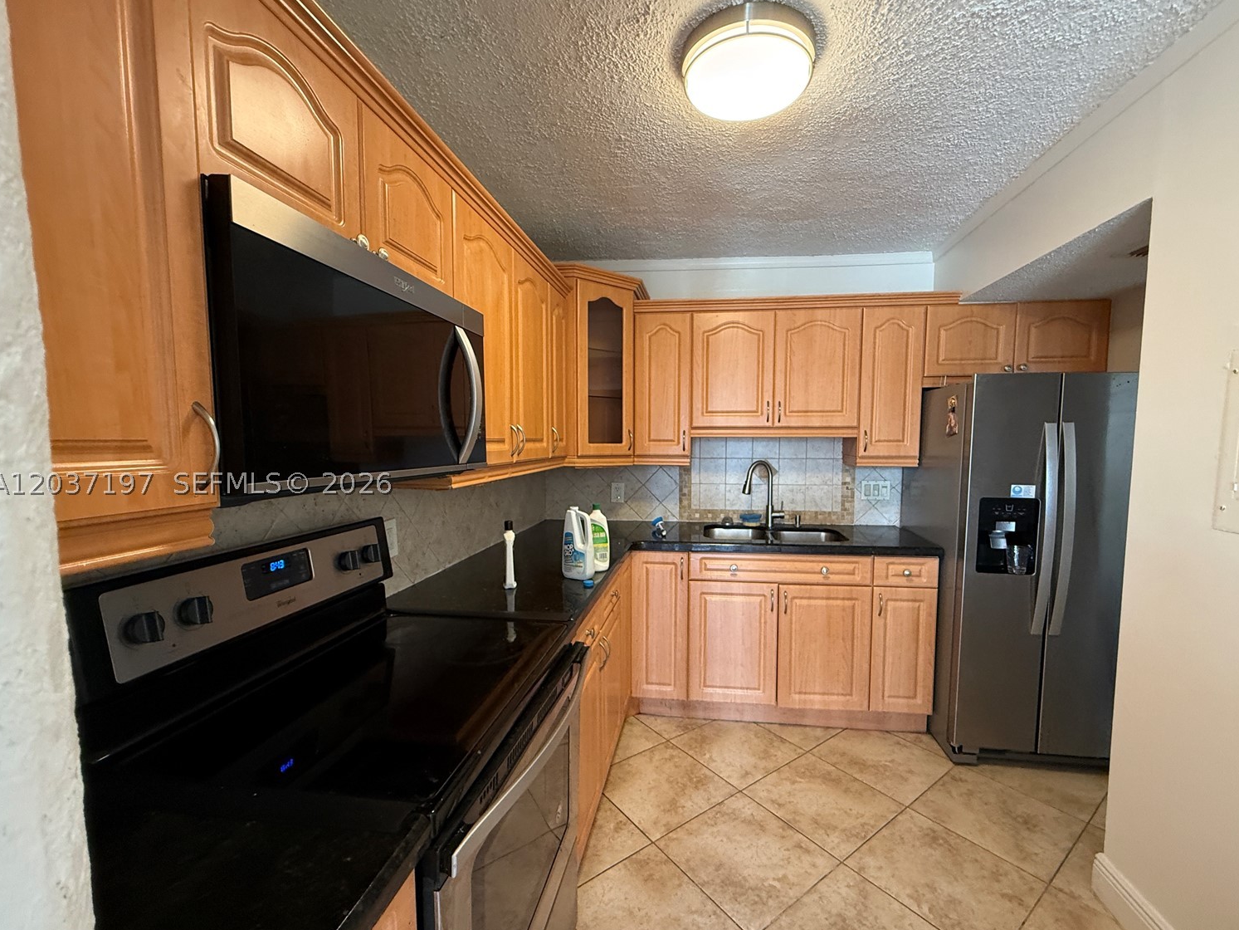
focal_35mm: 15
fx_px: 537
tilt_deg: -5.4
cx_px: 646
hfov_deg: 98.1
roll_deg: +0.2
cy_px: 483
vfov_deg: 81.7
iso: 320
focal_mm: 2.22
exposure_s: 1/67
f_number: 2.2
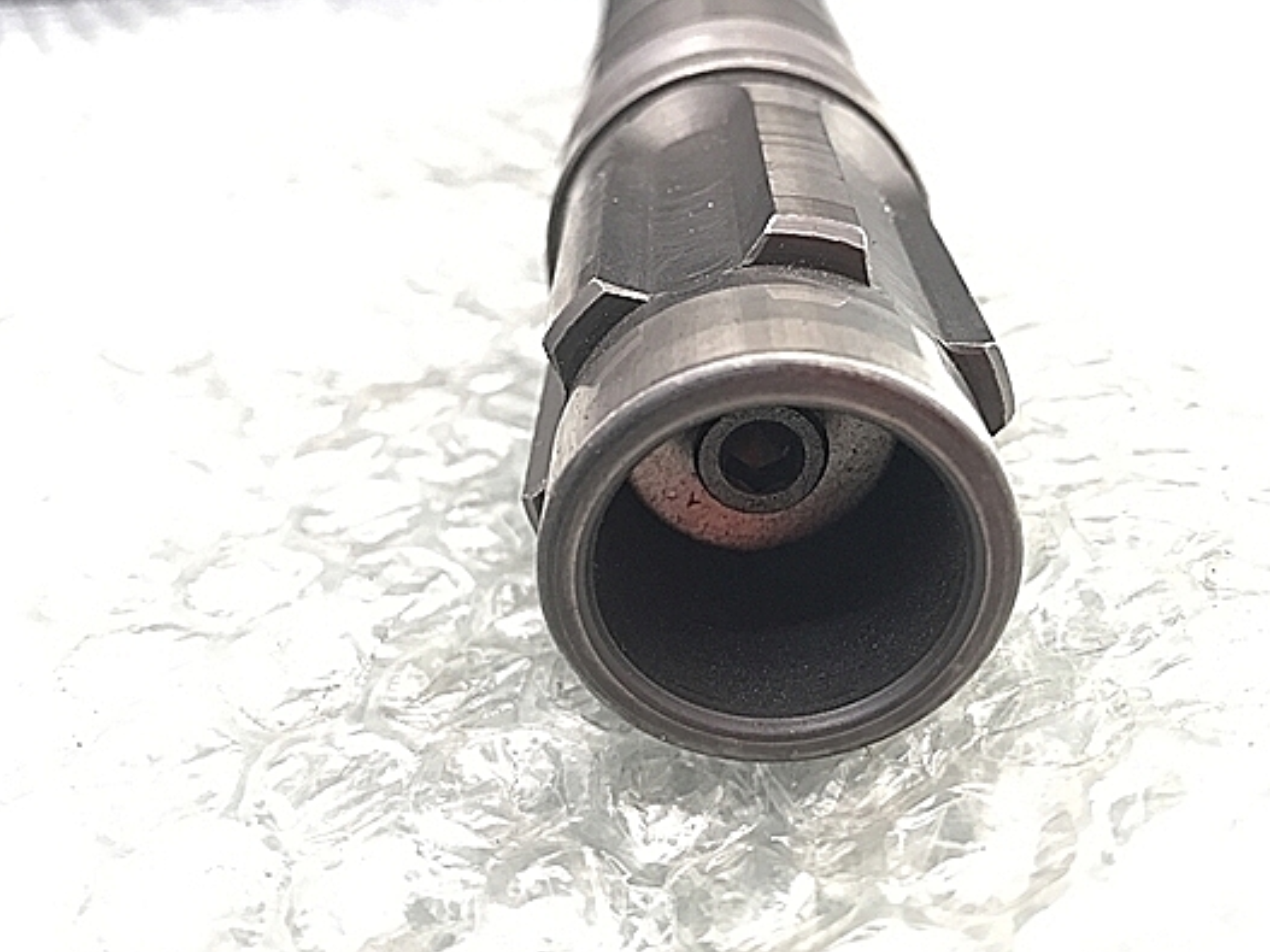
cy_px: 465
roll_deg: +2.3
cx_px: 709
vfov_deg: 41.8
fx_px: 1247
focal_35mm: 34
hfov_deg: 53.8
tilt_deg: -28.3
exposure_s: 1/17
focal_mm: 3.99
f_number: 1.8
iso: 50
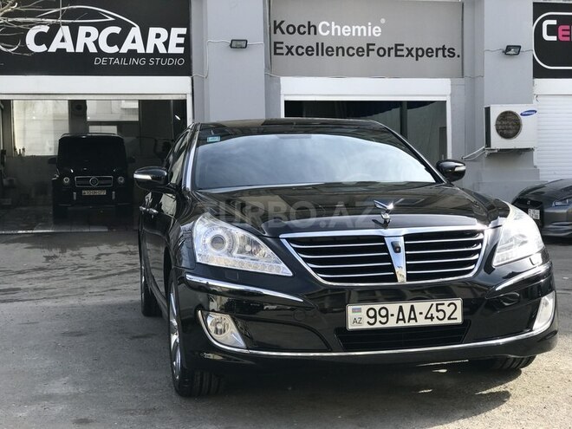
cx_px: 286
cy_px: 214
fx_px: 942
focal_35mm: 57
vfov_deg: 25.7
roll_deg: +0.4
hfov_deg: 33.8
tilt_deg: -3.8
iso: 20
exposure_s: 1/226
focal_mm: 6.6
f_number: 2.8
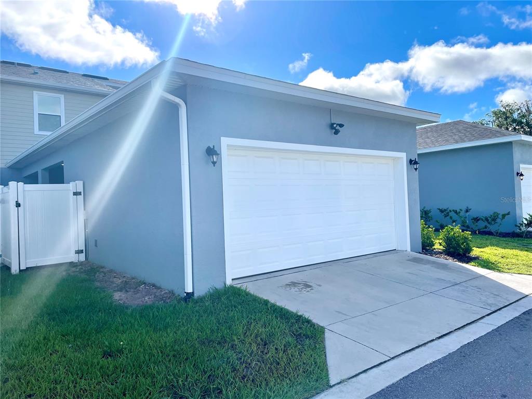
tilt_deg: +2.0
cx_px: 266
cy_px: 200
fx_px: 400
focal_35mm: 26
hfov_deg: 67.3
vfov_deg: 53.1
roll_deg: +2.1
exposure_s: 1/4292
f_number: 1.6
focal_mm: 4.2
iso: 32
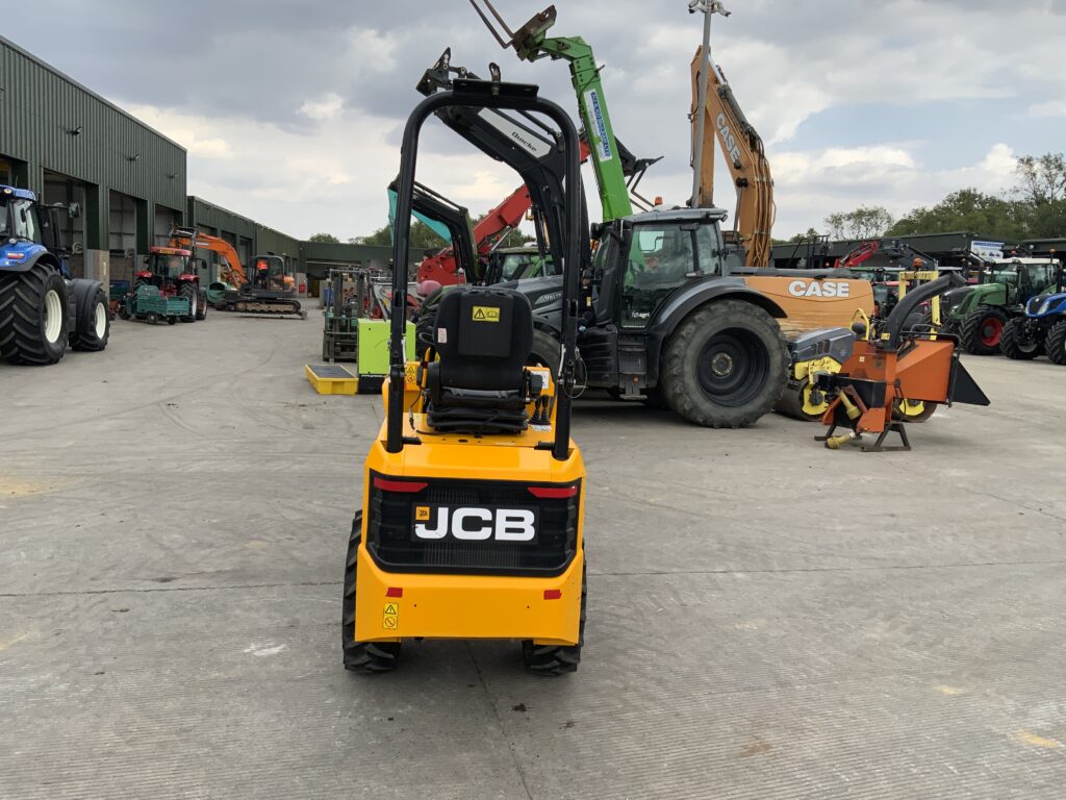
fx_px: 893
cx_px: 533
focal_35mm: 29
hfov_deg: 61.7
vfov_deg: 48.2
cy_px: 400
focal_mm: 3
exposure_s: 1/997
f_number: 1.8
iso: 16
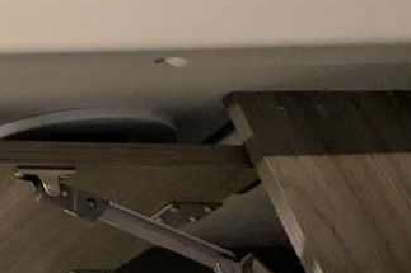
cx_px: -356
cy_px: -373
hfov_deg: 19.6
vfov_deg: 13.8
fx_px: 822
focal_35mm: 72
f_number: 2.2
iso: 232
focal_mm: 2.35
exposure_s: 1/38.1
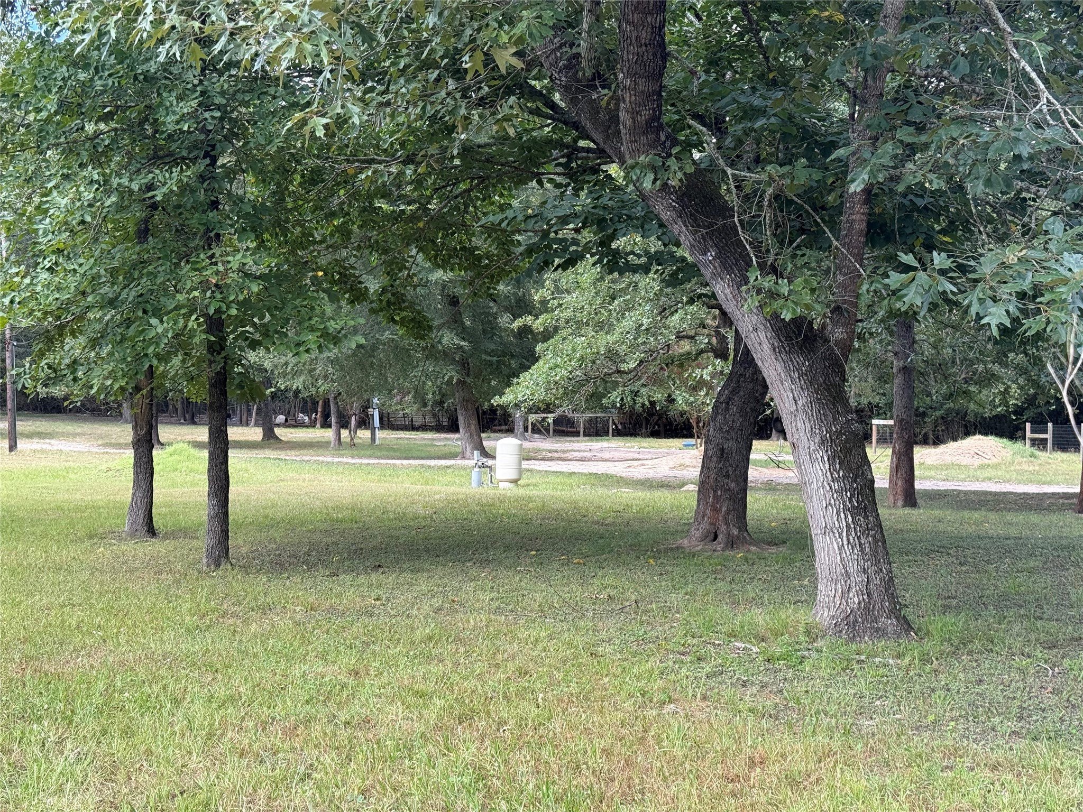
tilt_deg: +0.8
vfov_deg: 30.3
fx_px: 1502
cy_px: 406
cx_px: 542
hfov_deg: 39.7
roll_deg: -0.8
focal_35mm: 48
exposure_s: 1/534
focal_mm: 6.76
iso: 100
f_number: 1.78
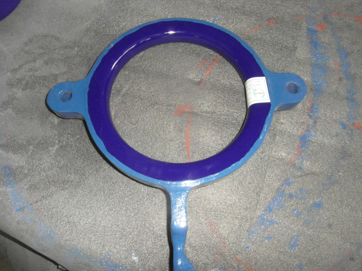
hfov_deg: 71.6
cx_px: 181
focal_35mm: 24
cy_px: 136
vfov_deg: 56.8
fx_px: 251
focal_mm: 4
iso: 640
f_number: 7.3
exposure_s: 1/30
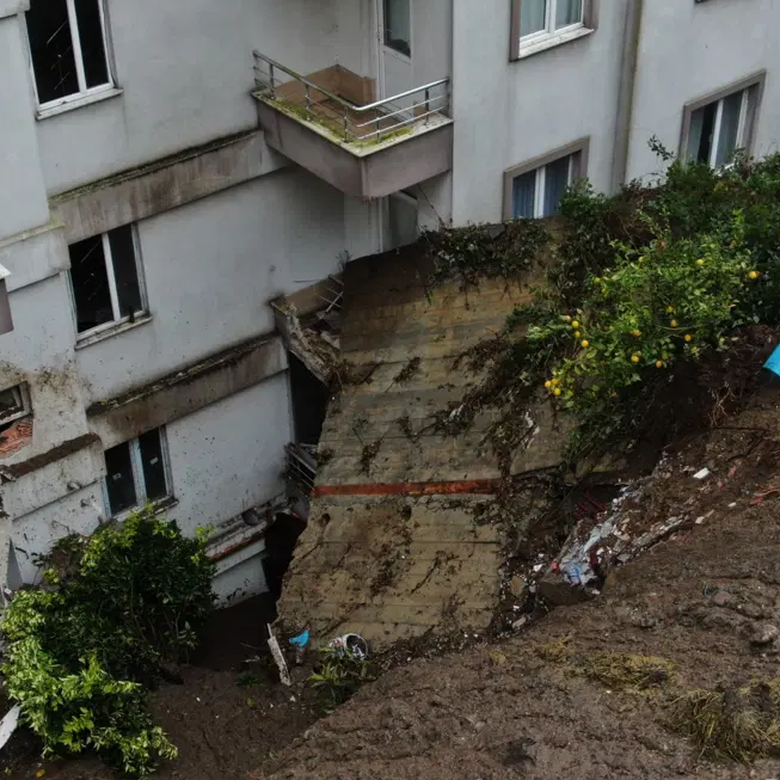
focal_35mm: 56
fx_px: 1428
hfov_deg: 30.5
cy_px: 389
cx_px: 430
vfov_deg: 30.6
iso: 100
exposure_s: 1/30
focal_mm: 8.42
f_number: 3.8
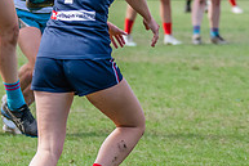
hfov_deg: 2.8
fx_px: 5164
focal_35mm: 746
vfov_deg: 1.8
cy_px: -9
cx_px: -12
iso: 800
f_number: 5.6
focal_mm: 190
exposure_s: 1/1600
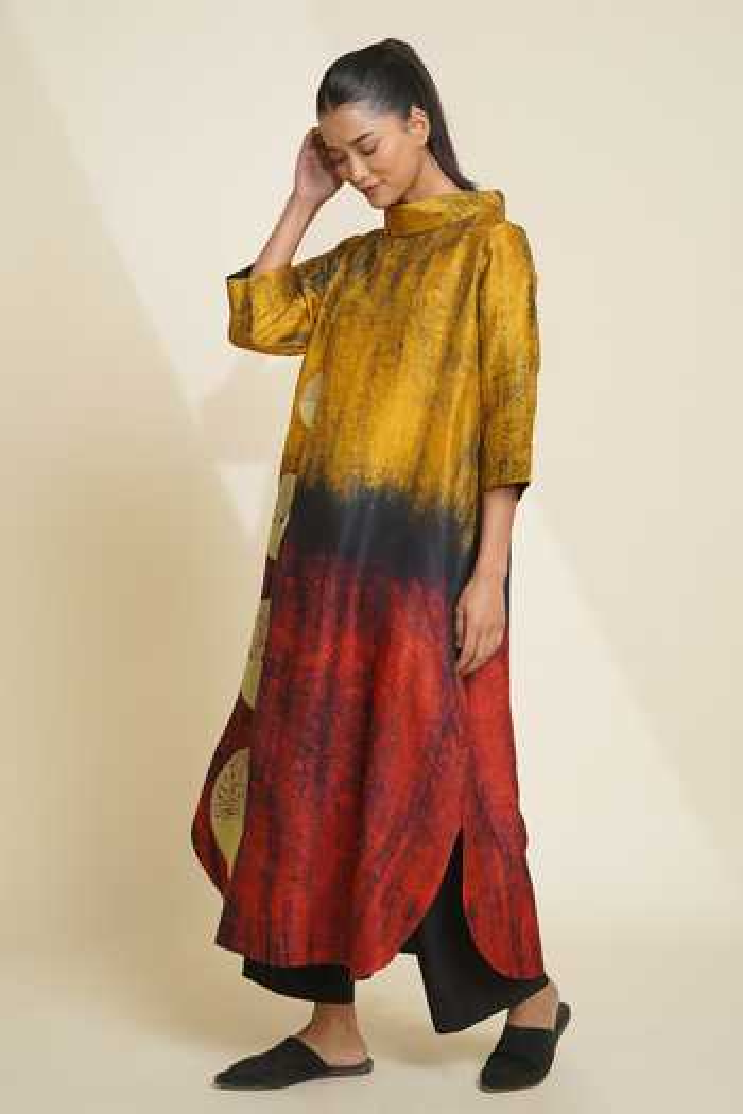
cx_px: 372
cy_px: 557
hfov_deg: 27.0
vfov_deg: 39.6
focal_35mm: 50
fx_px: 1548
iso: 100
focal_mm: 50
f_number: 6.3
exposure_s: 1/60
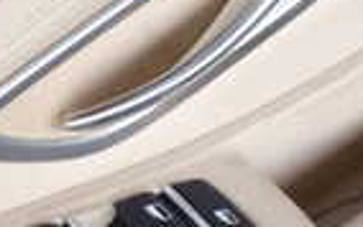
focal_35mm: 112
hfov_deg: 18.4
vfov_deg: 11.7
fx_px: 1109
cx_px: 82
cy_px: 107
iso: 100
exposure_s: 1/80
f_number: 2.8
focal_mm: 4.5
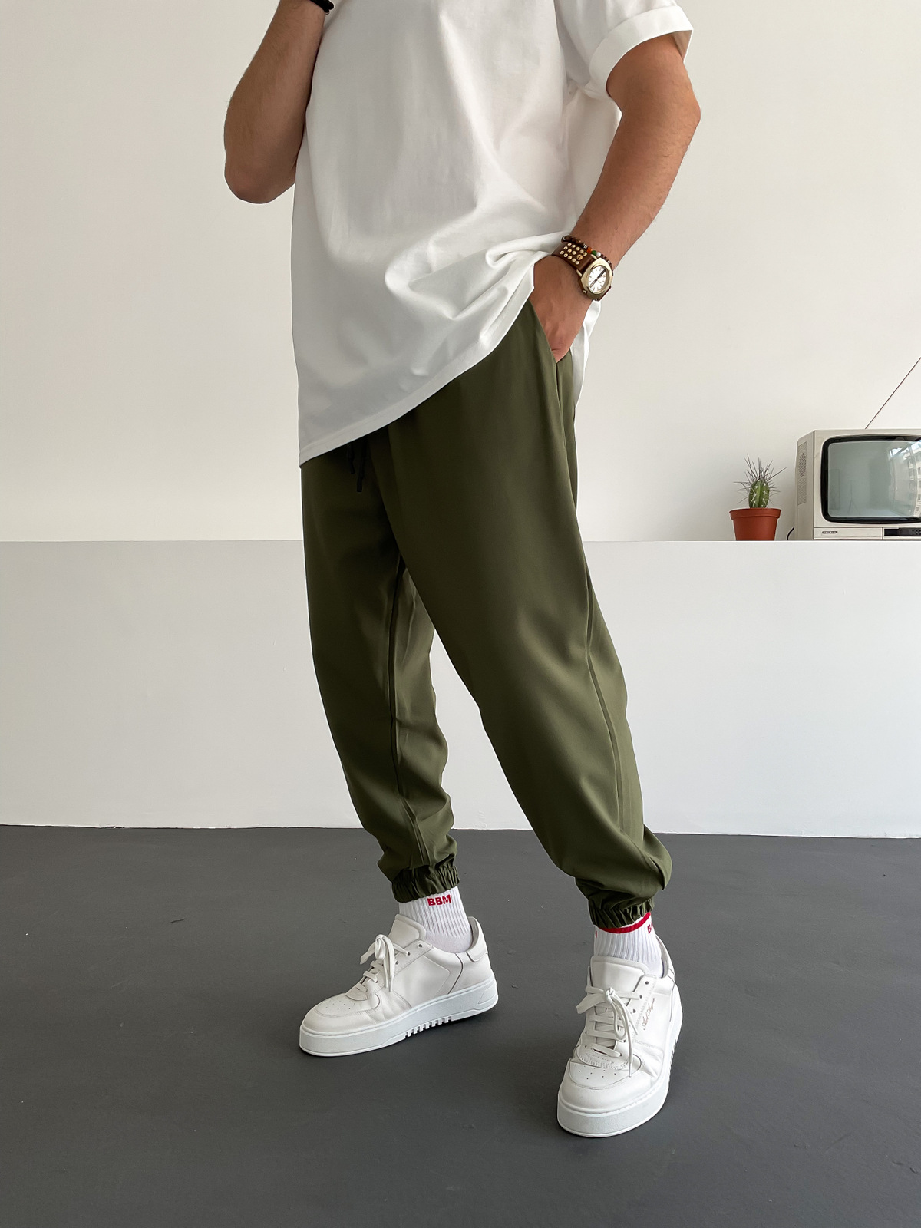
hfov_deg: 48.2
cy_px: 614
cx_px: 460
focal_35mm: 29
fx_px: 1029
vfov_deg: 61.7
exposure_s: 1/120
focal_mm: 3
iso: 32
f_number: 1.8
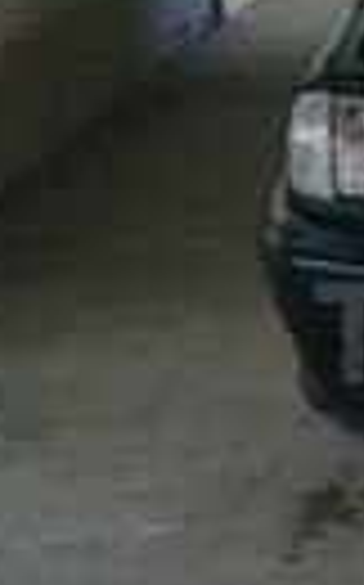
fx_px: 1988
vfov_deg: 16.7
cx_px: 661
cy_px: 333
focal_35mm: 125
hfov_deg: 9.9
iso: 640
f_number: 2.2
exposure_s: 1/20
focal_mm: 3.3
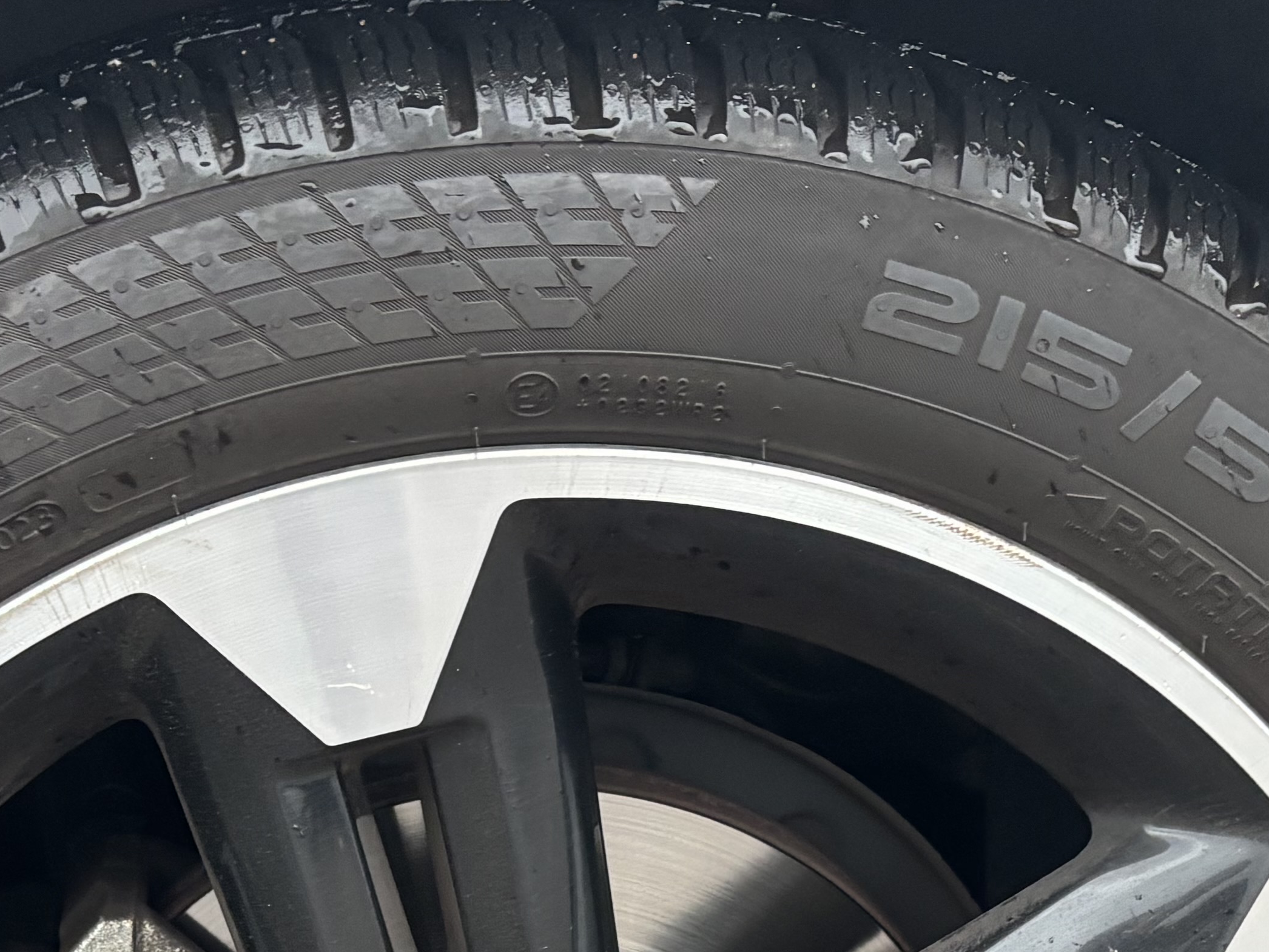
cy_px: 1192
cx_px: 496
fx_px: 2603
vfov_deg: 19.3
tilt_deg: -28.6
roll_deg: -1.0
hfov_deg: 27.3
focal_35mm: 71
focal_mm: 5.96
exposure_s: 1/50
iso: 500
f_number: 1.6
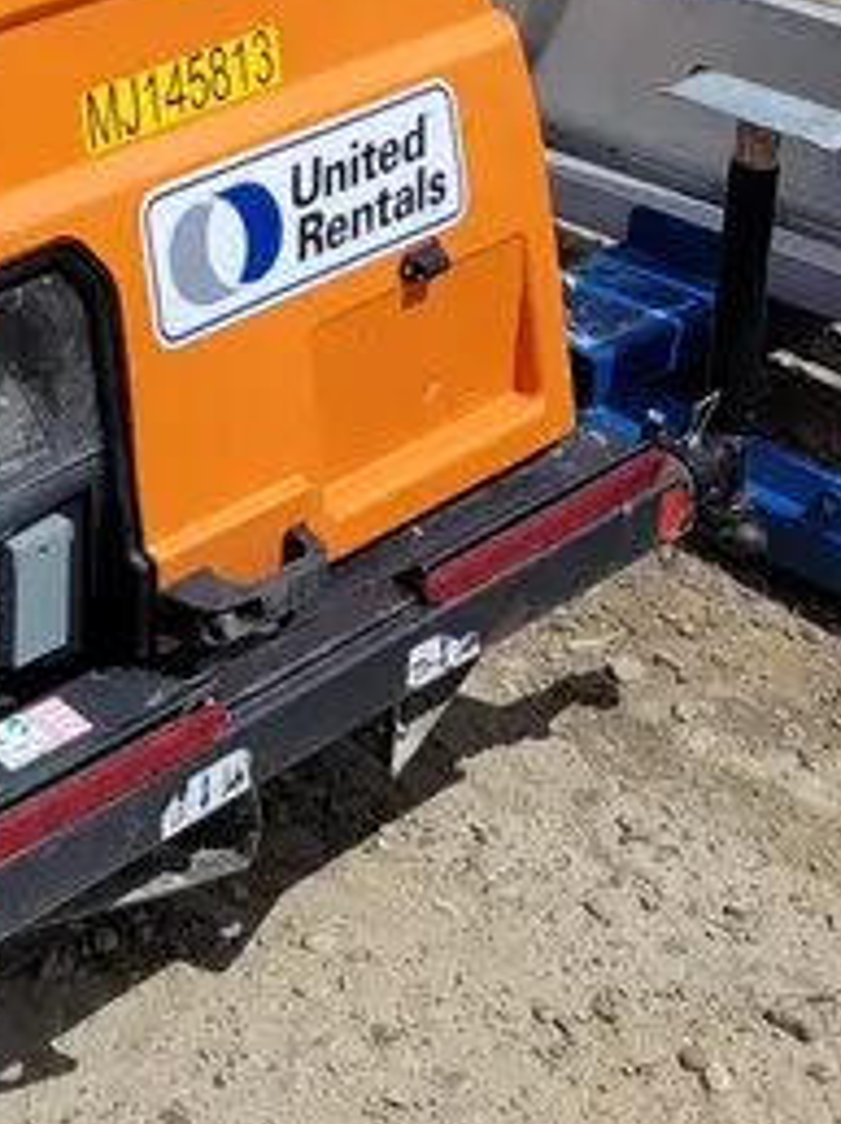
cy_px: -351
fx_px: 2401
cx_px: -331
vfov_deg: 23.3
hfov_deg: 18.2
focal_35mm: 74
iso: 40
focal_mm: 5.4
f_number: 1.8
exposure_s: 1/4291
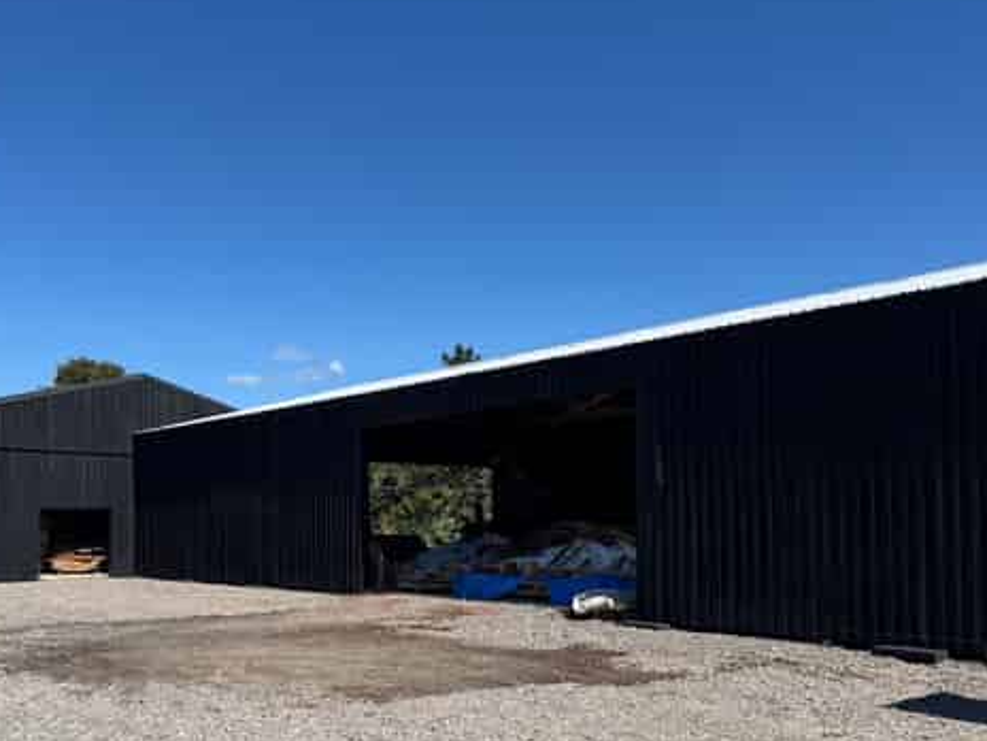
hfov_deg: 53.6
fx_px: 969
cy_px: 493
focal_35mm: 34
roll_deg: +0.0
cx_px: 400
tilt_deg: +2.5
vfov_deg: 41.3
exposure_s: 1/4673
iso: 80
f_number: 1.78
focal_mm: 6.76
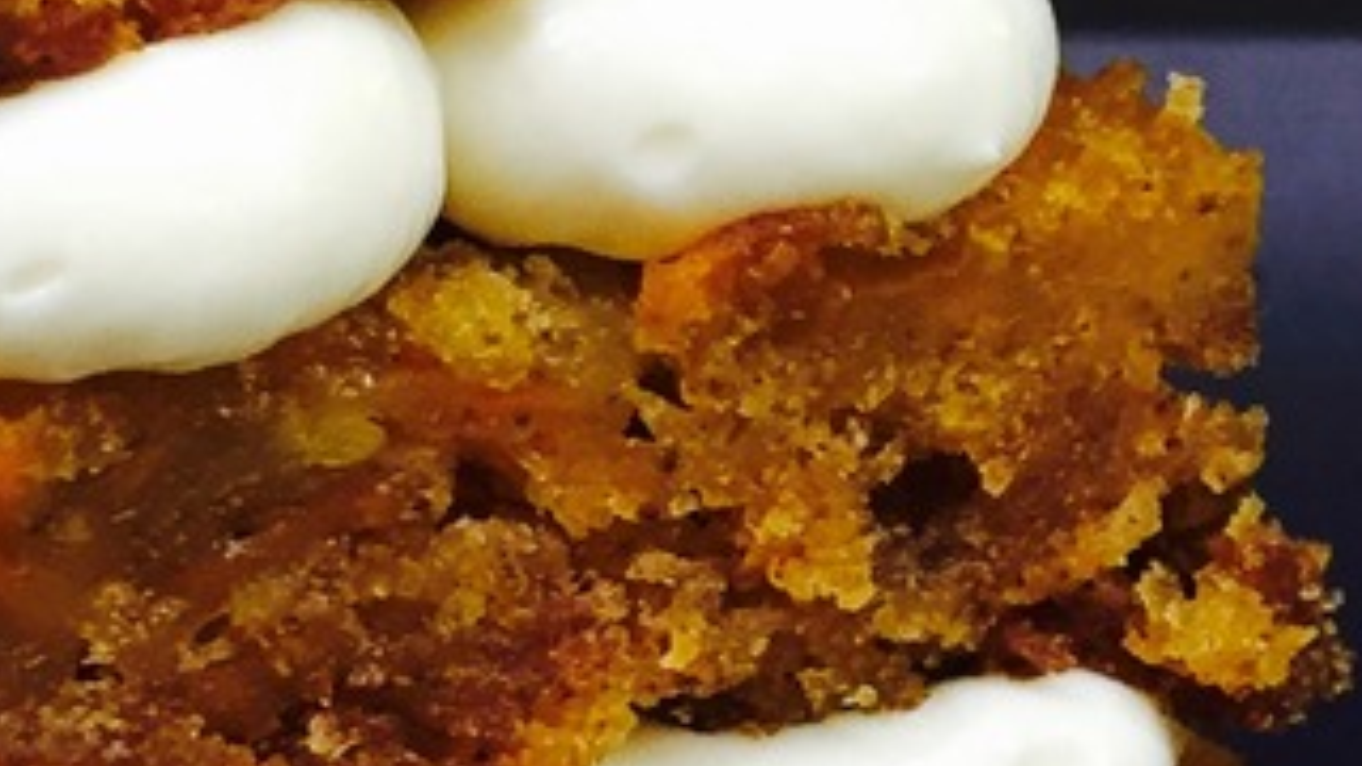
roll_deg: -1.6
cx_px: 1332
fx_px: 5706
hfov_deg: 13.4
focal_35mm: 158
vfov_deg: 7.7
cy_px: 294
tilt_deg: -21.7
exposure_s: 1/30
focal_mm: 4.15
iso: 80
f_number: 2.2
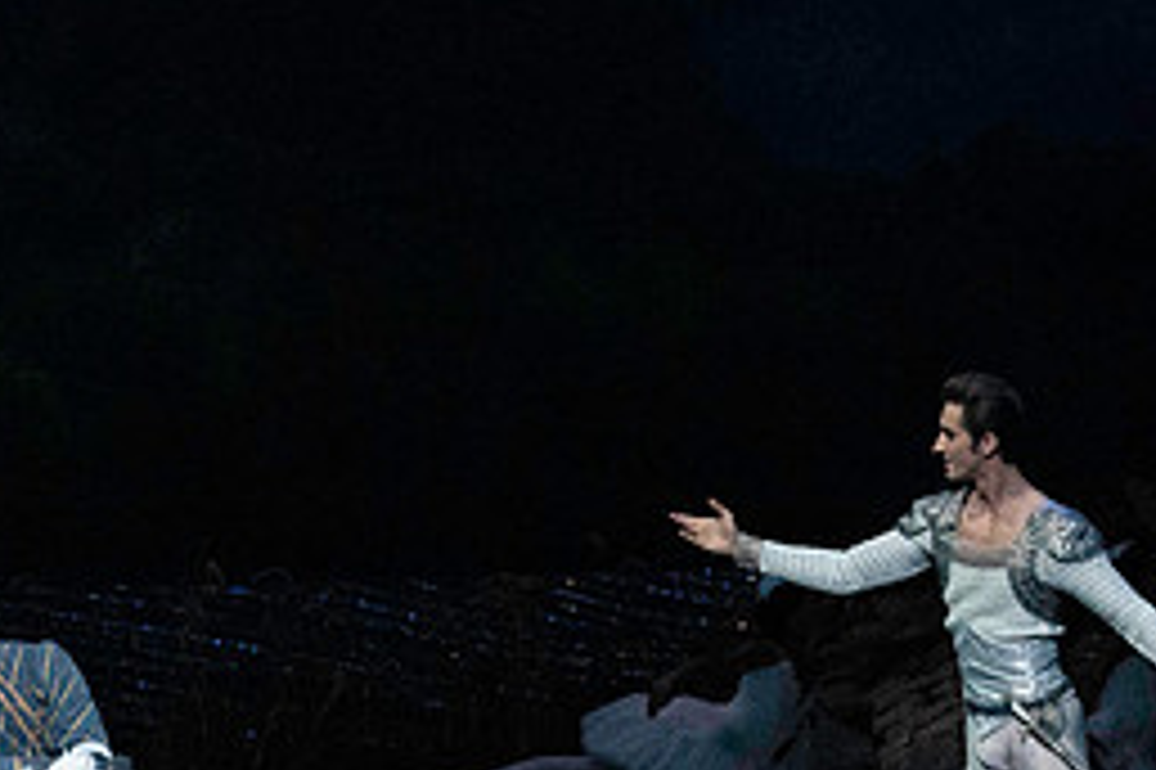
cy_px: 538
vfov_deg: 4.1
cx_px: 481
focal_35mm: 332
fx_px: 10654
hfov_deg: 6.2
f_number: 5
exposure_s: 1/400
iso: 25600
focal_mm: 147
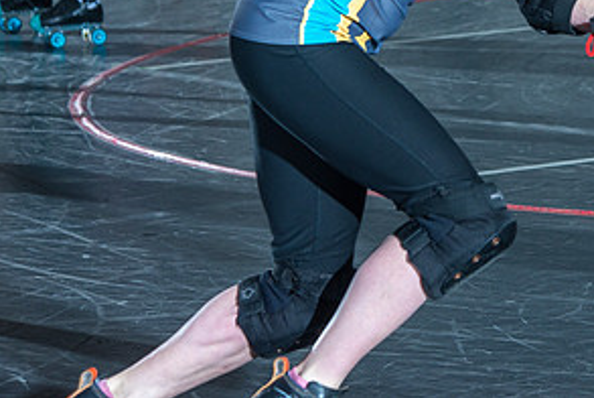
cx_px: 505
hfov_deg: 8.0
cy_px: 7
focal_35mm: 257
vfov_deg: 5.3
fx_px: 4245
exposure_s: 1/160
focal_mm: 130
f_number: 7.1
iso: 800
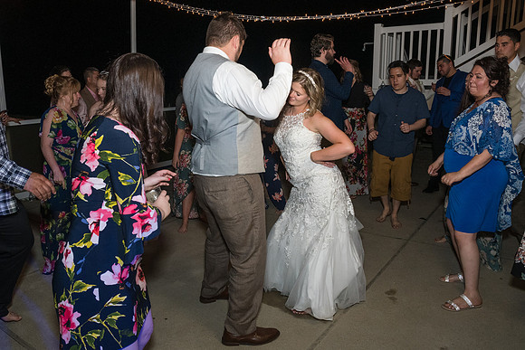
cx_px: 250
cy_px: 167
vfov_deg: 48.4
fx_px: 390
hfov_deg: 67.9
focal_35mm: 27
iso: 2000
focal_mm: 16
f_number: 7.1
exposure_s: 1/100
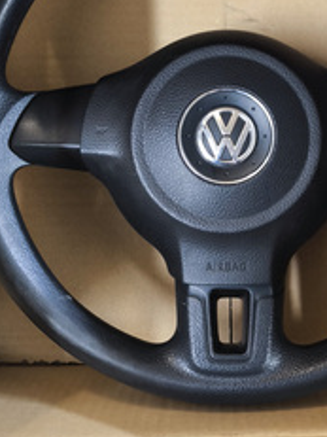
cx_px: 222
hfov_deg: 27.8
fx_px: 656
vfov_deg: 36.5
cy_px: 148
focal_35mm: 52
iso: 640
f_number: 1.9
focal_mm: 6.92
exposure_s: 1/25
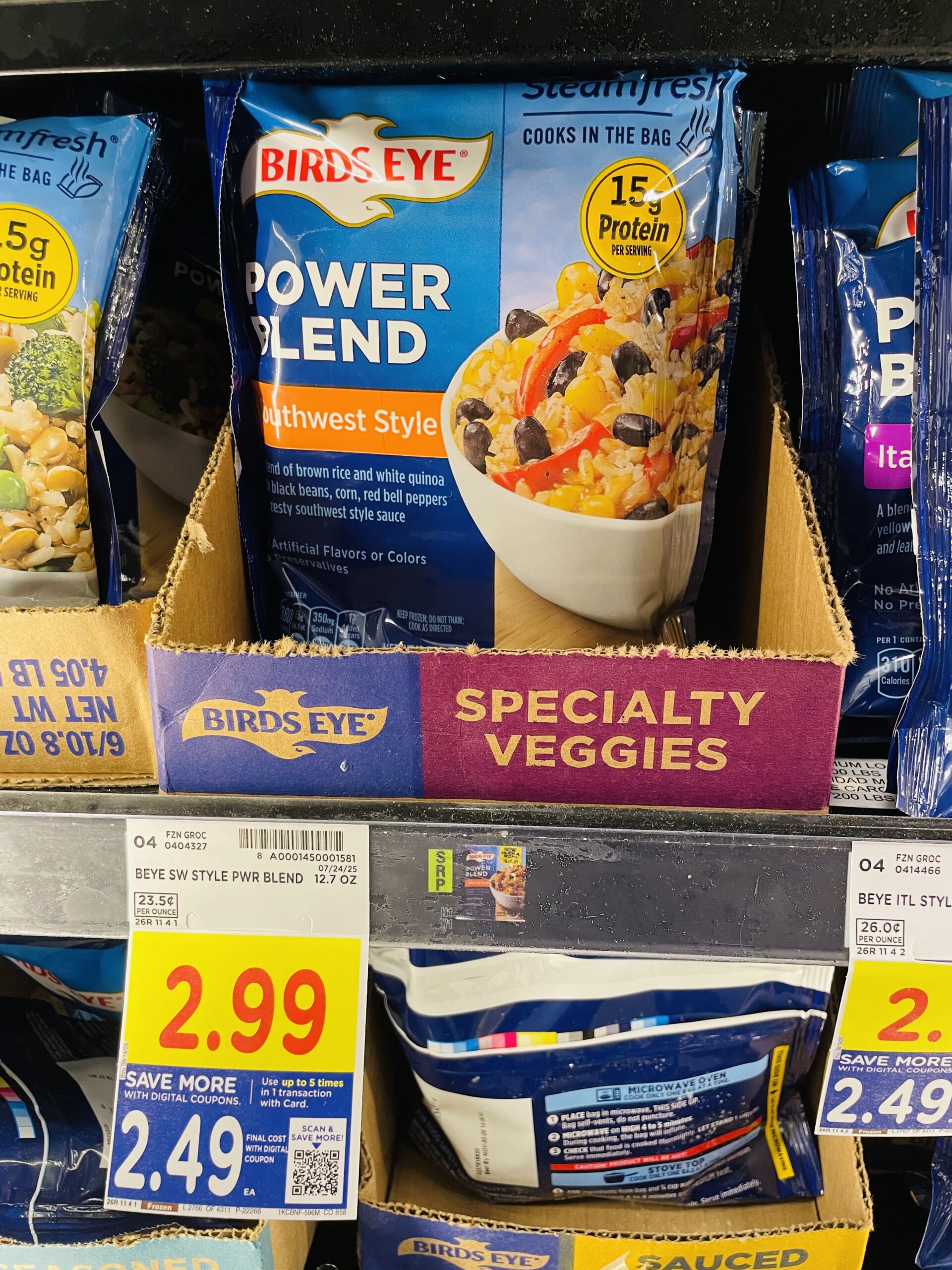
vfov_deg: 67.3
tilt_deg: -20.6
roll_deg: +0.9
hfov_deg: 53.1
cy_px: 635
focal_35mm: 26
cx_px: 476
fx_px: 953
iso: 125
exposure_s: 1/65
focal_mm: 4.2
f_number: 1.6
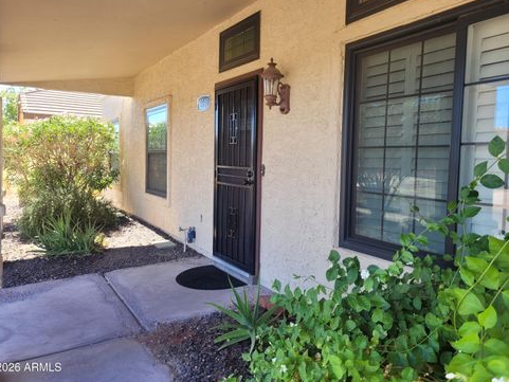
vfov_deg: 51.4
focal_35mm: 27
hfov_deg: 65.3
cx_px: 259
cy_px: 187
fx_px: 397
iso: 40
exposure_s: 1/201
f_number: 1.8
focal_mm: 5.4
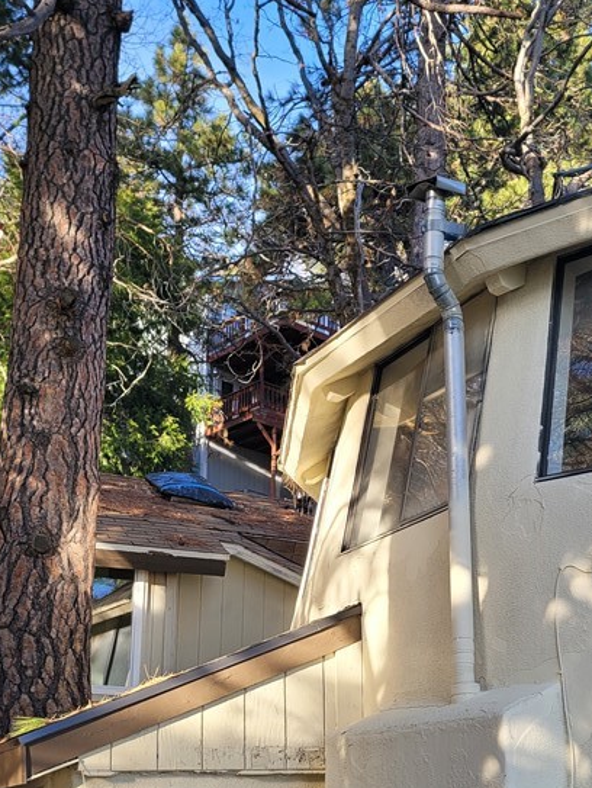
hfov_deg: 29.3
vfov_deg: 37.6
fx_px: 1116
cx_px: 428
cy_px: 621
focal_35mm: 49
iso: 40
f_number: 1.8
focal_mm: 5.4
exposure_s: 1/289
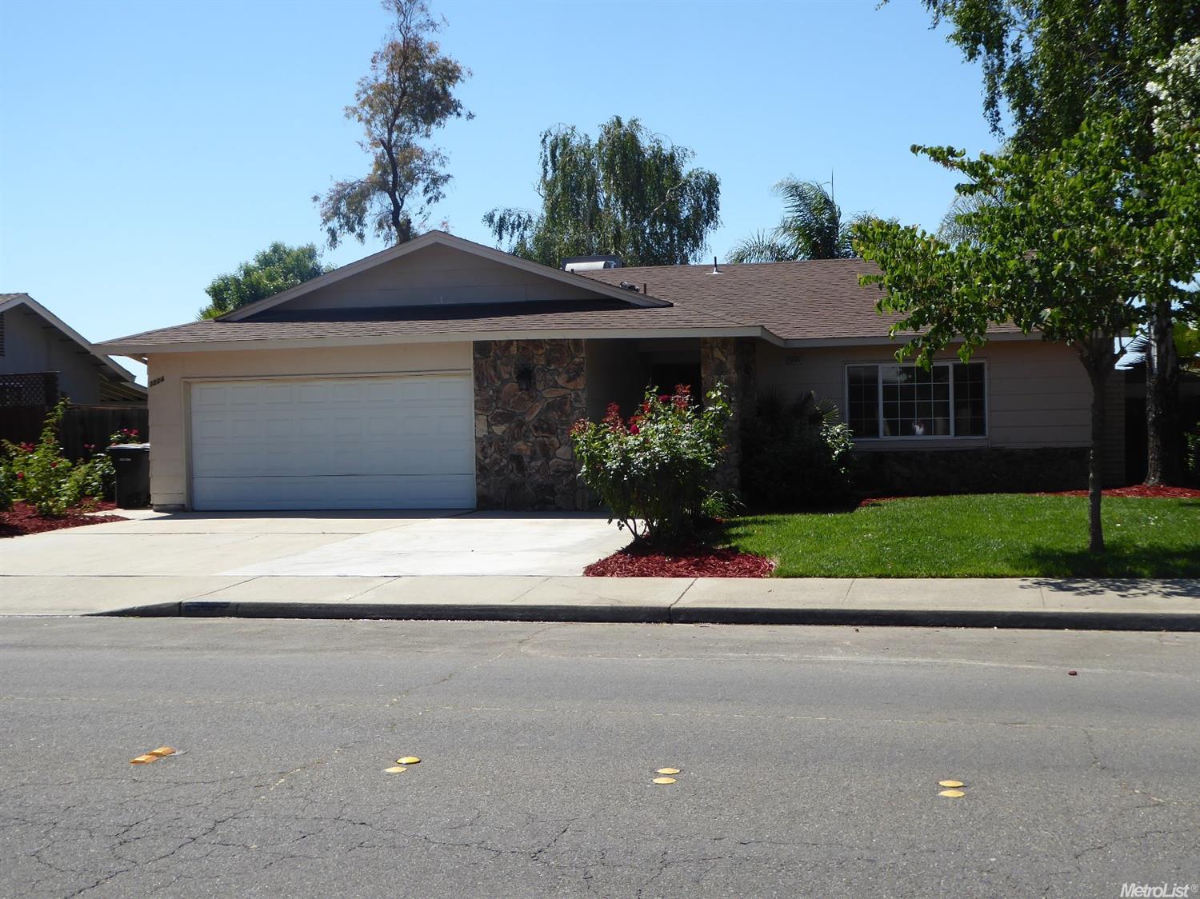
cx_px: 600
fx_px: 1456
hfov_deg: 44.8
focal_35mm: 42
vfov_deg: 34.3
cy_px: 450
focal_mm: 7.2
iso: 80
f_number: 3.8
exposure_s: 1/640
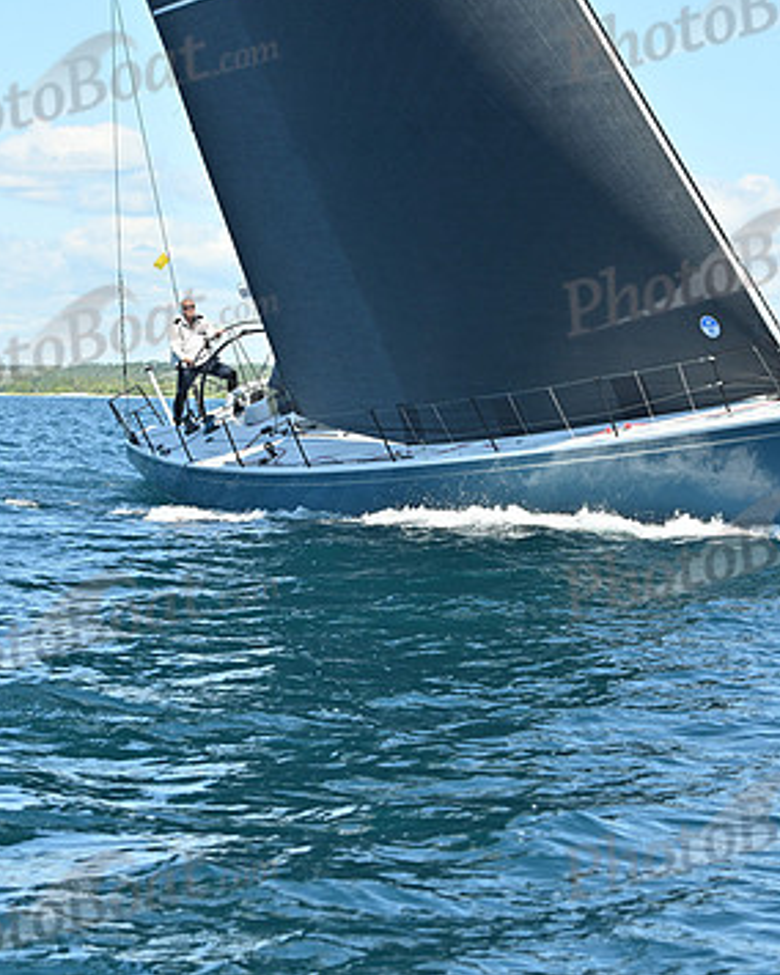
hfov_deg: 13.4
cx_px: 423
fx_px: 3318
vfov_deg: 16.7
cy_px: 446
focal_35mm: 115
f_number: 8
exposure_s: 1/1000
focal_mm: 75
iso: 320
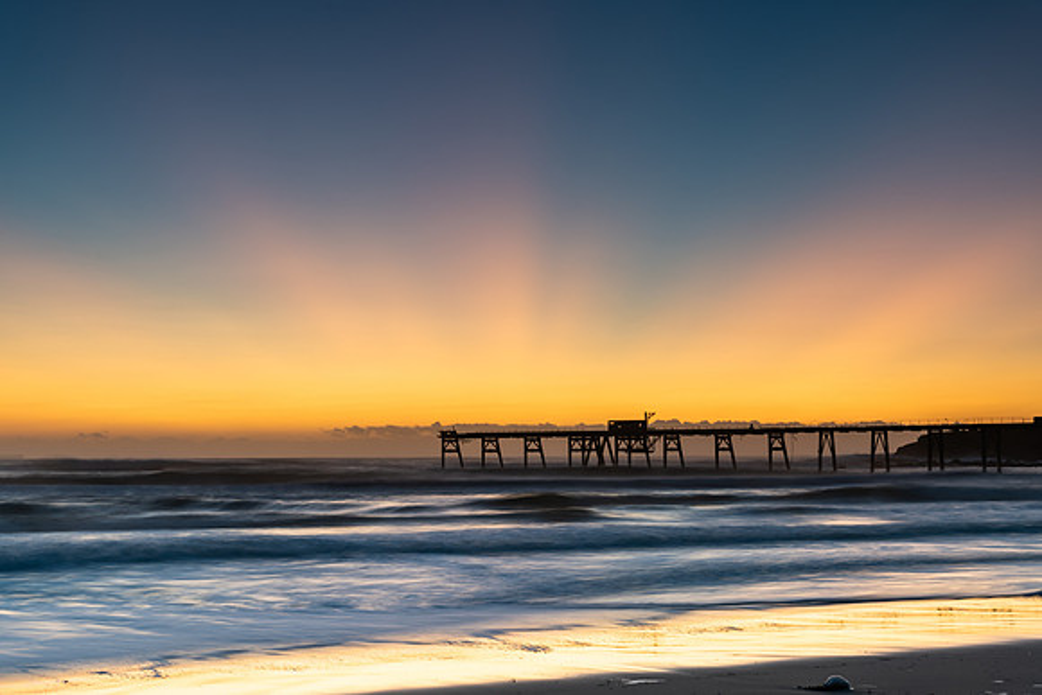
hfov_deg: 39.5
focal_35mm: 50
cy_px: 348
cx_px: 521
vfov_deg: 27.0
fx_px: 1450
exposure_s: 3
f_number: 9
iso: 100
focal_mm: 50
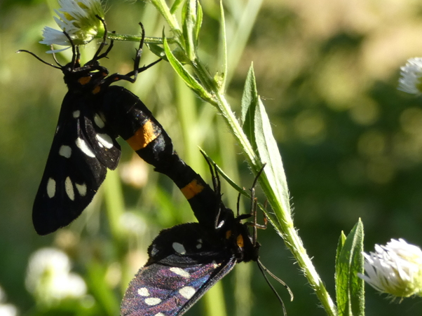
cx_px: 165
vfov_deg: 8.6
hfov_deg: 11.4
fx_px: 2108
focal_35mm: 173
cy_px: 158
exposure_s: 1/80
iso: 200
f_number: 5.1
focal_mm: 21.9
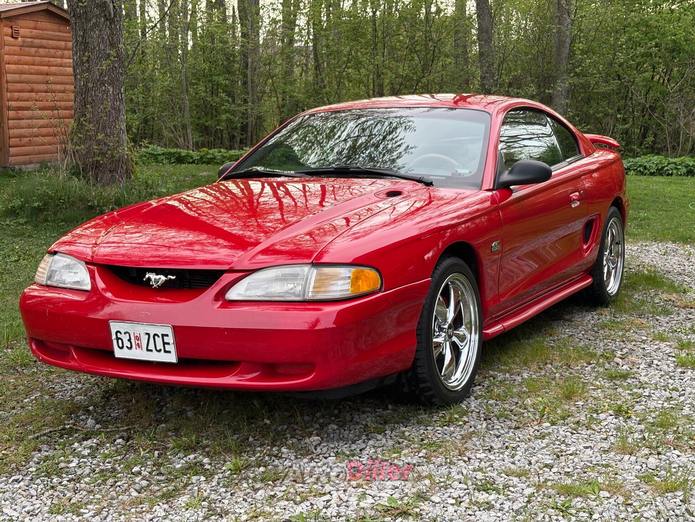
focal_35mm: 52
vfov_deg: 28.0
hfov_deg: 36.8
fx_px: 1044
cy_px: 261
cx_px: 348
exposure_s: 1/207
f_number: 1.6
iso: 50
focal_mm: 5.96
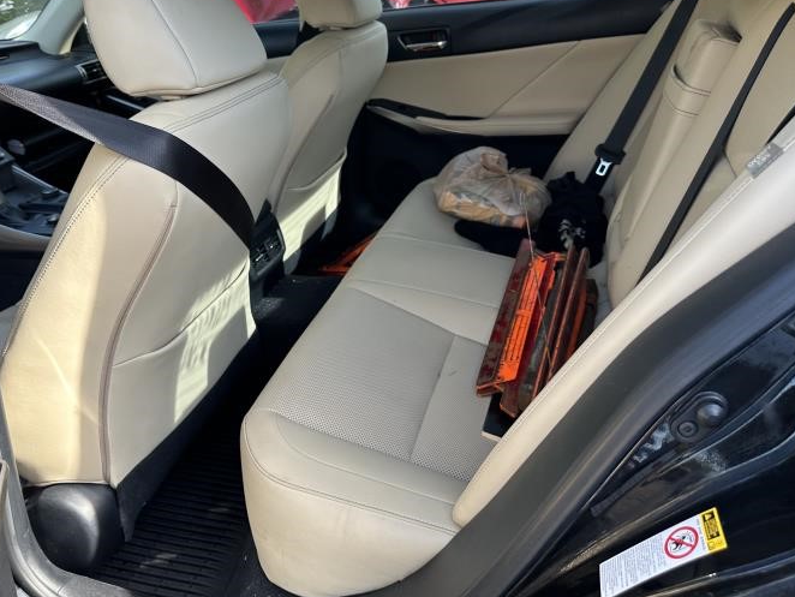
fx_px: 666
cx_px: 365
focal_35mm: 29
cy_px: 265
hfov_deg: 61.6
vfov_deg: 48.2
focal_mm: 6.86
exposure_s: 1/281
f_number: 1.78
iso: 80
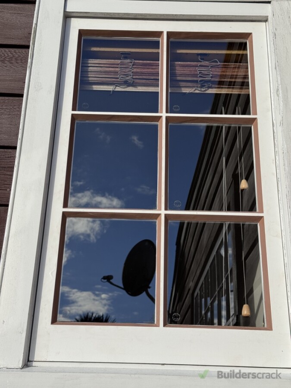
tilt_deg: +24.3
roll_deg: -1.8
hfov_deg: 30.3
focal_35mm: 48
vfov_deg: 39.7
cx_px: 146
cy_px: 194
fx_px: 538
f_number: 1.78
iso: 64
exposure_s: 1/2415
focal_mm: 6.76
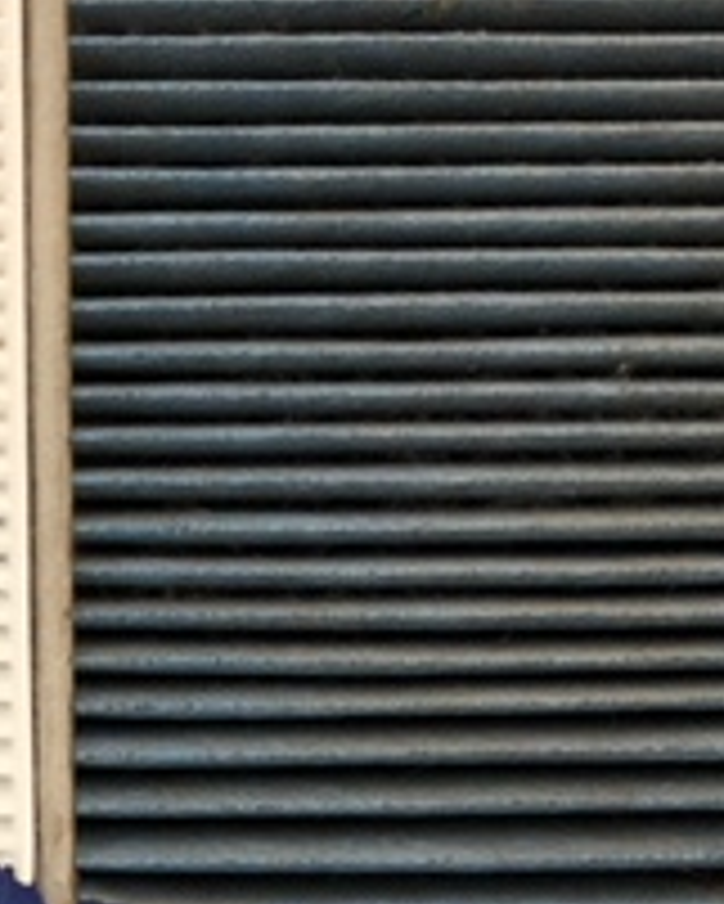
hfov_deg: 17.2
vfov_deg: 21.9
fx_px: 2328
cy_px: 351
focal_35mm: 87
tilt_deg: -86.2
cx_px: -40
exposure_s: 1/50
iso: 25
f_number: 1.8
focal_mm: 3.99
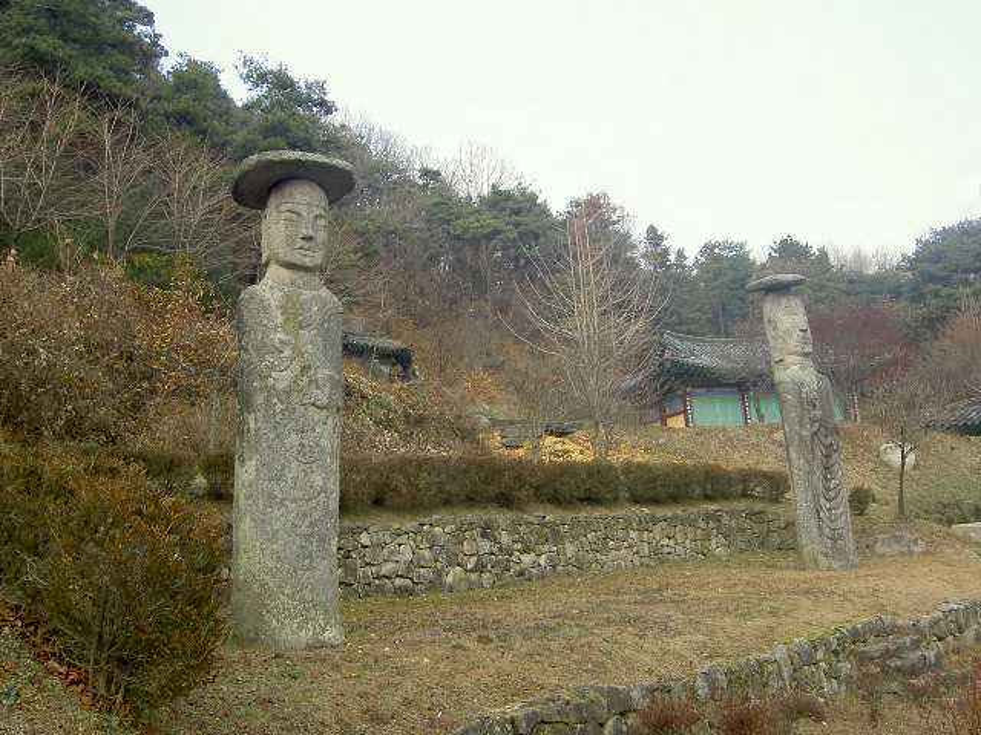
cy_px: 368
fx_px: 964
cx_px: 490
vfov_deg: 41.8
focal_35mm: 34
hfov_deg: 54.0
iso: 50
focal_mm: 5.6
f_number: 4.7
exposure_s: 1/100
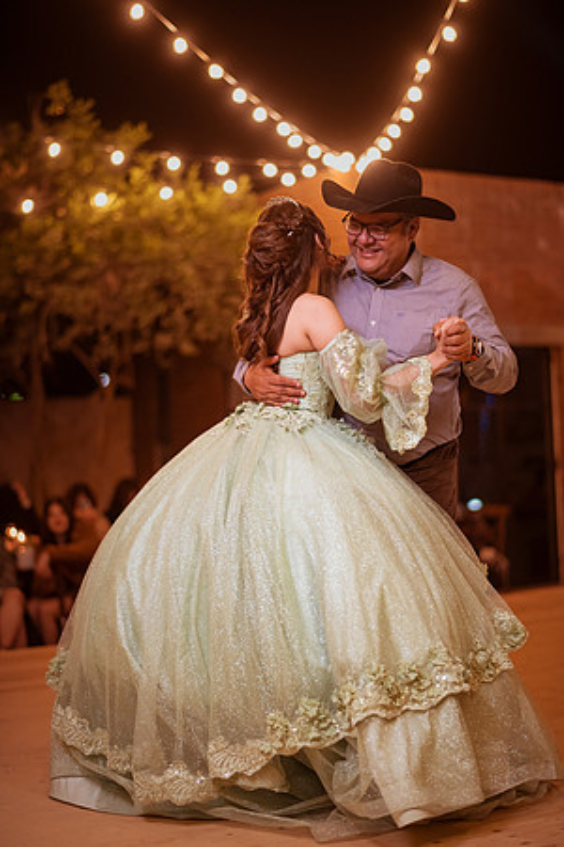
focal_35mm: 58
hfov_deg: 23.4
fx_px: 1363
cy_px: 424
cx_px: 282
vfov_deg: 34.5
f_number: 1.4
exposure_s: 1/250
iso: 2500
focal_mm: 58
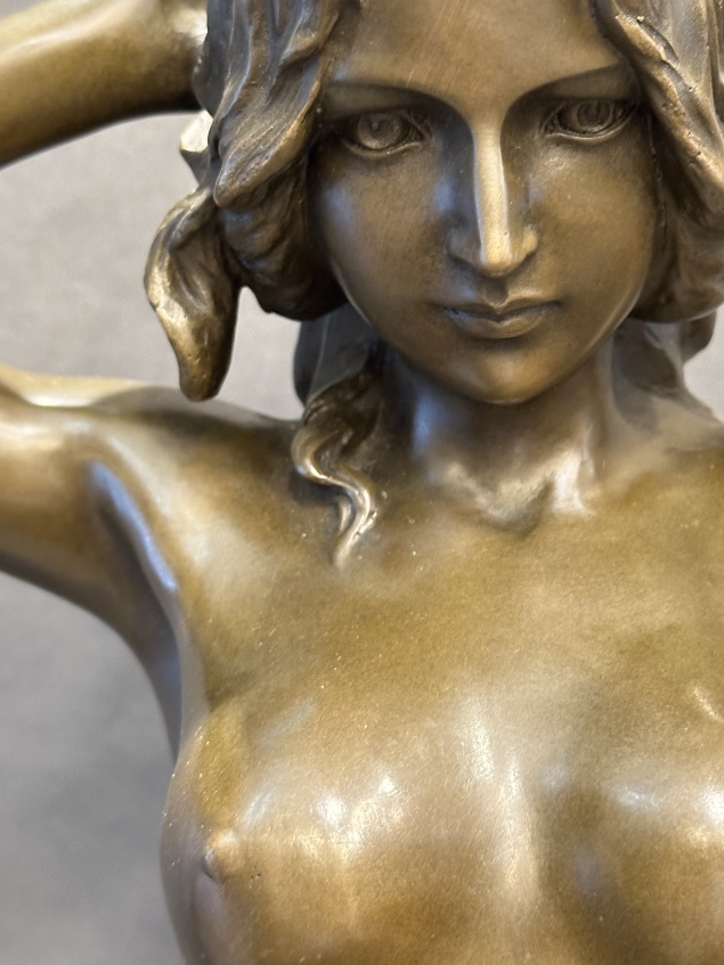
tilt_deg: -5.1
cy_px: 349
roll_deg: -0.2
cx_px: 470
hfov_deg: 21.5
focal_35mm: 68
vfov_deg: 28.4
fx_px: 1897
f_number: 1.78
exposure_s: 1/33
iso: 400
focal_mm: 6.86
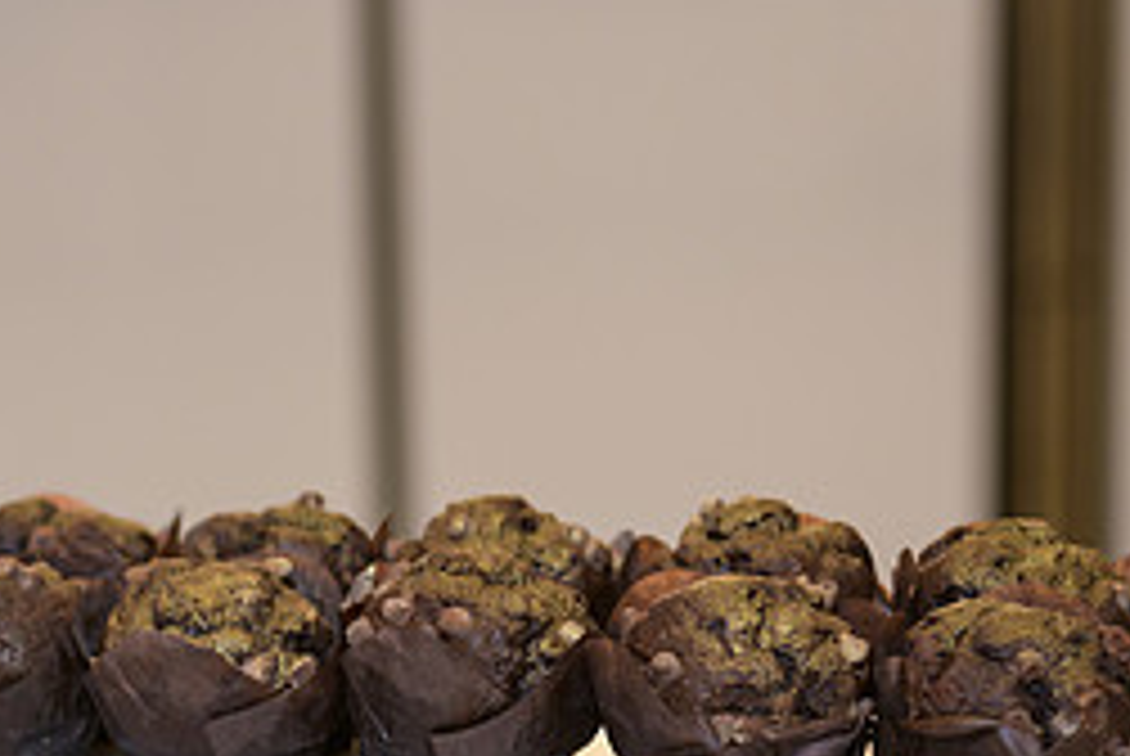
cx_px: 117
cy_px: 520
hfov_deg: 15.9
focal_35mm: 127
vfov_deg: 10.8
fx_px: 3991
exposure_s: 1/125
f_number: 3.2
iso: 400
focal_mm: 55
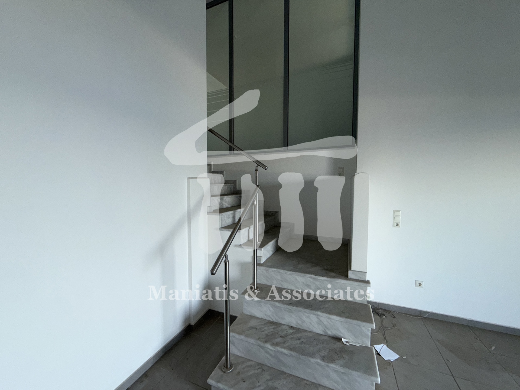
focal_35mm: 14
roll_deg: -0.3
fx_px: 210
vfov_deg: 85.7
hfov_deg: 102.1
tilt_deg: -1.7
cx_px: 260
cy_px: 195
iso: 100
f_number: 2.2
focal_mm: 2.22
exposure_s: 1/121
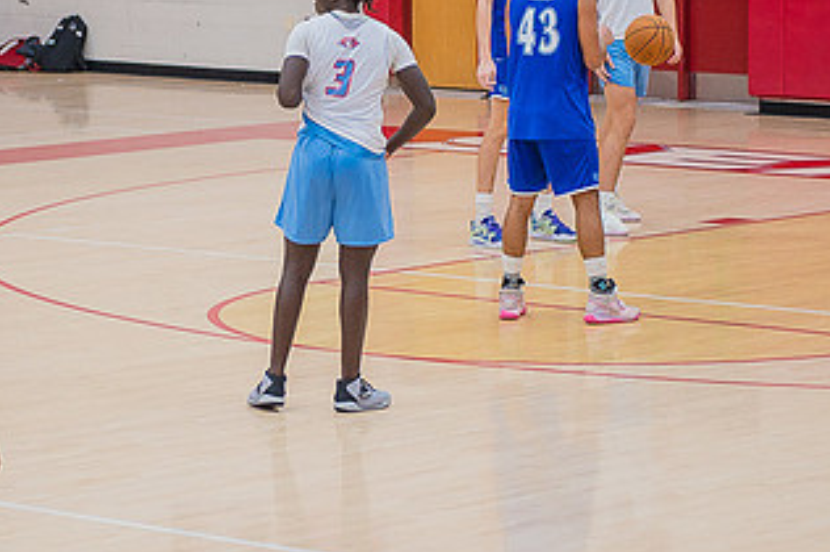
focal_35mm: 193
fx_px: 4445
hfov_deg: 10.7
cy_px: 202
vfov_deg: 7.1
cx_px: 252
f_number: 4.5
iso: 1000
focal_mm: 95
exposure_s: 1/250
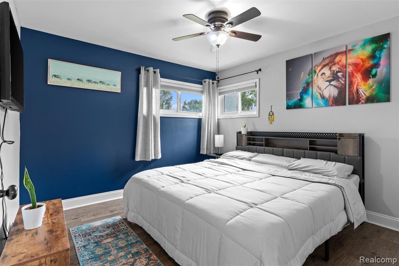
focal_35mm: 18
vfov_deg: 67.3
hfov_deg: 90.0
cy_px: 133
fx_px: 199
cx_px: 200
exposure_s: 1/2.5
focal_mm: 18
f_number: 8
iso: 400
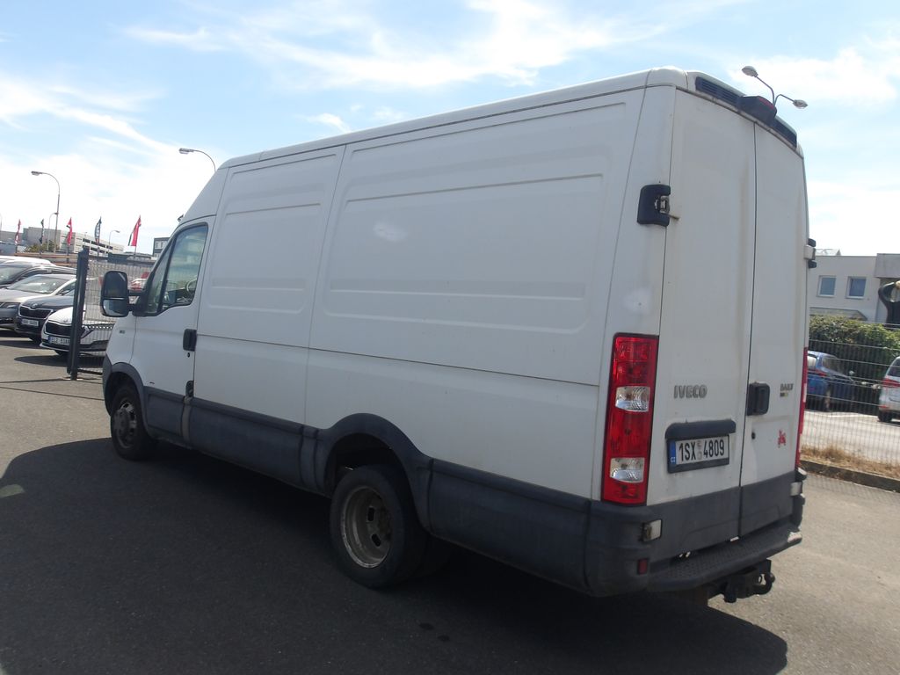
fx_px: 702
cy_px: 338
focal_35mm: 27
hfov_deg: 65.3
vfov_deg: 51.4
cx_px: 450
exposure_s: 1/98
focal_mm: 4.9
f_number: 10.4
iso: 100
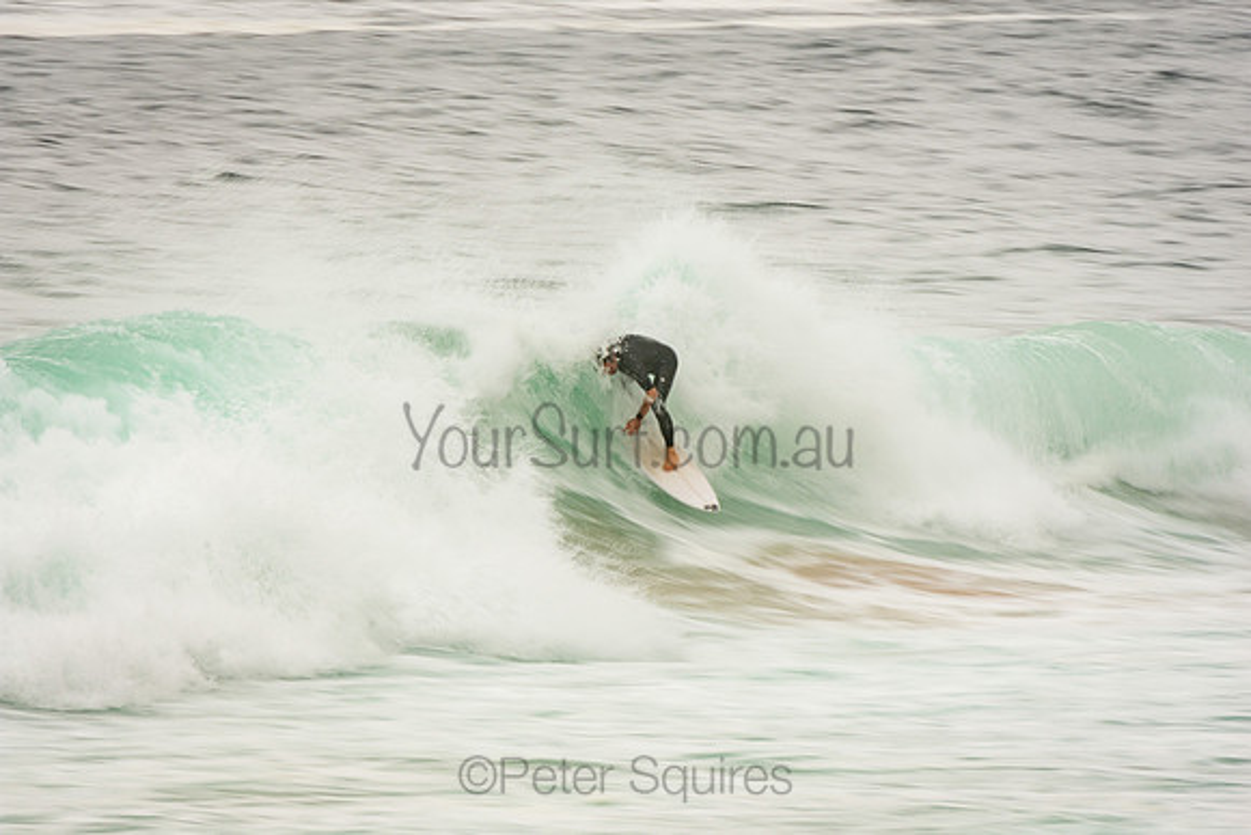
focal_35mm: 600
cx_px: 626
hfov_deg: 3.4
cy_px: 418
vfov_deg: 2.3
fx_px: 20854
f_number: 22
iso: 100
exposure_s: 1/30
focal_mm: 400
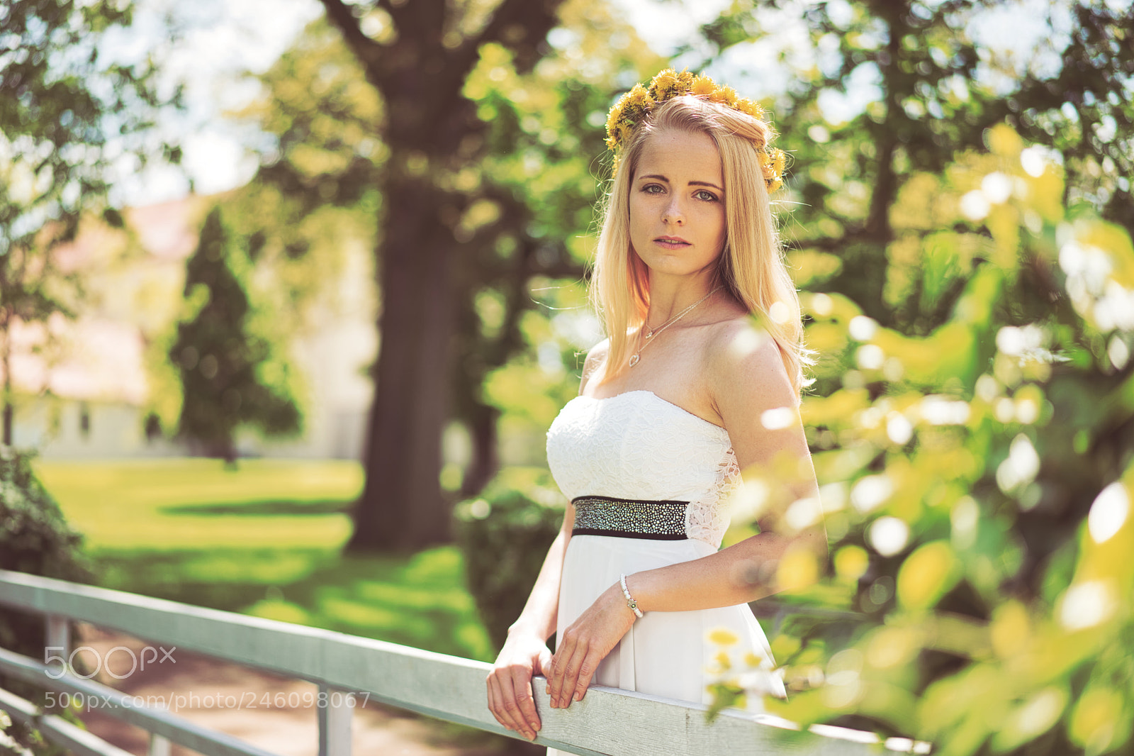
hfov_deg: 36.3
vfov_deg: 24.6
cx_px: 567
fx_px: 1732
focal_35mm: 55
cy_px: 378
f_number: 1.8
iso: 50
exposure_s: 1/800
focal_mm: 55
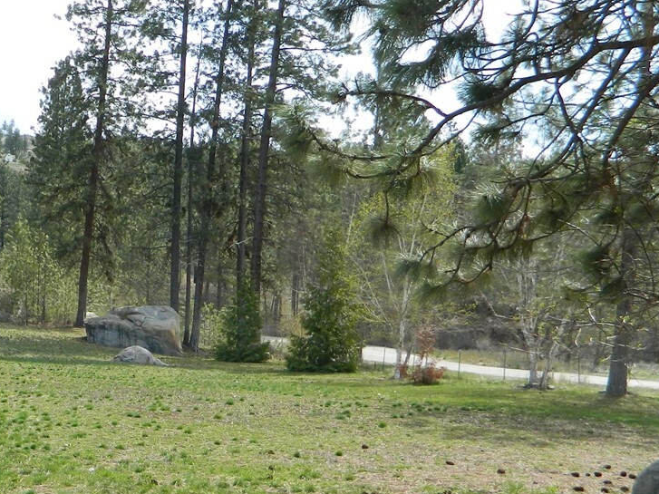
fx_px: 1047
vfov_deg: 26.3
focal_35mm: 55
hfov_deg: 32.8
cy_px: 354
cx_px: 44
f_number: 3.1
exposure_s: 1/640
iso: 80
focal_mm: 4.5
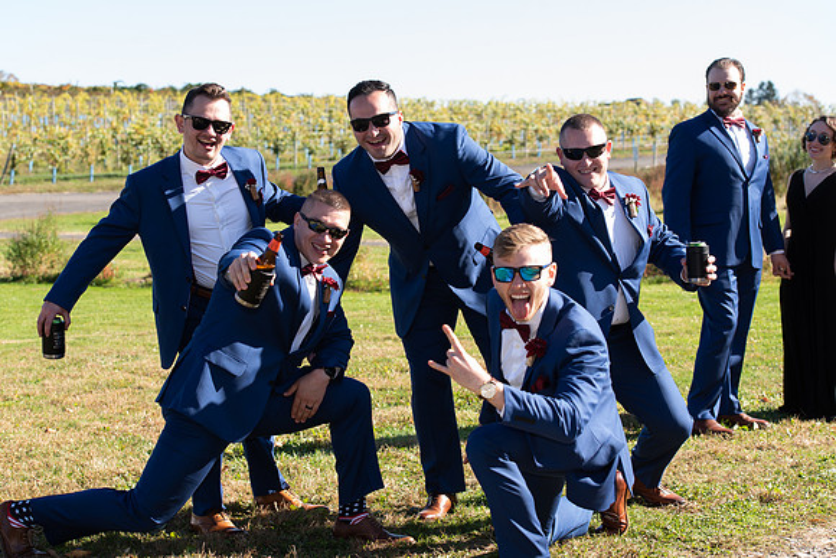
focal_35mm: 70
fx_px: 1626
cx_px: 418
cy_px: 279
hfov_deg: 28.8
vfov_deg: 19.5
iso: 80
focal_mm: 70
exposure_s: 1/125
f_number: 5.6
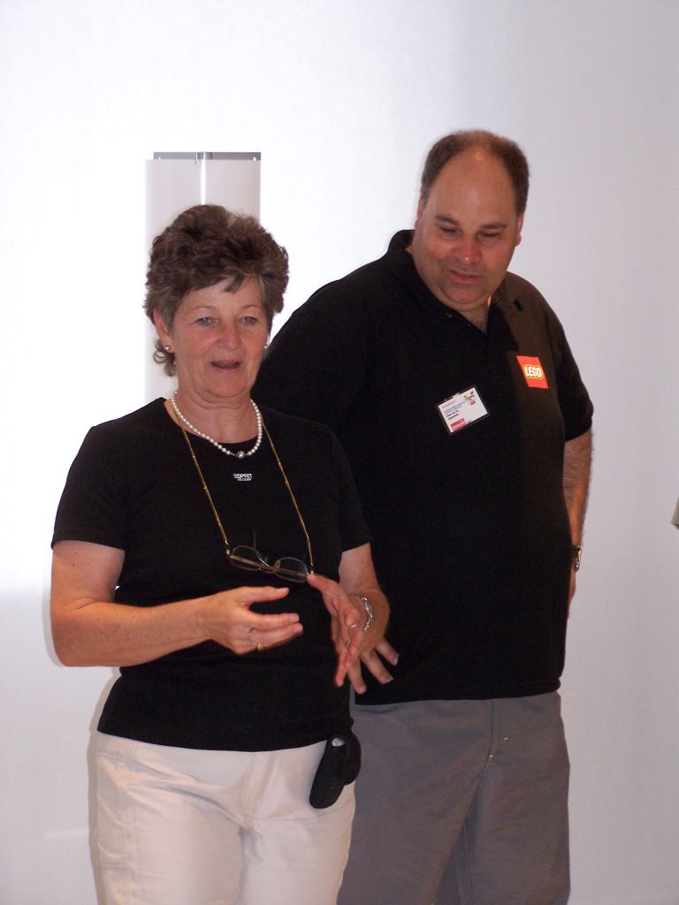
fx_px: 3060
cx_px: 340
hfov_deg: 12.7
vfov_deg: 16.8
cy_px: 452
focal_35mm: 117
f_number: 3.2
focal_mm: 19.4
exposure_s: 1/90
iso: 140
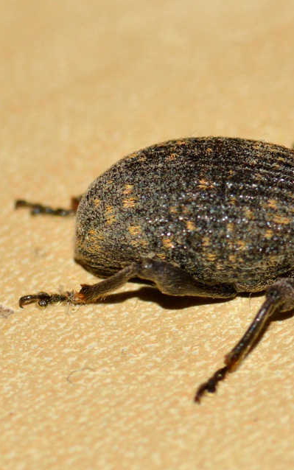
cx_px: 305
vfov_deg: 9.1
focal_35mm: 230
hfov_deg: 5.7
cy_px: 235
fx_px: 2947
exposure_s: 1/200
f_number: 18
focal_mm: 100
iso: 100
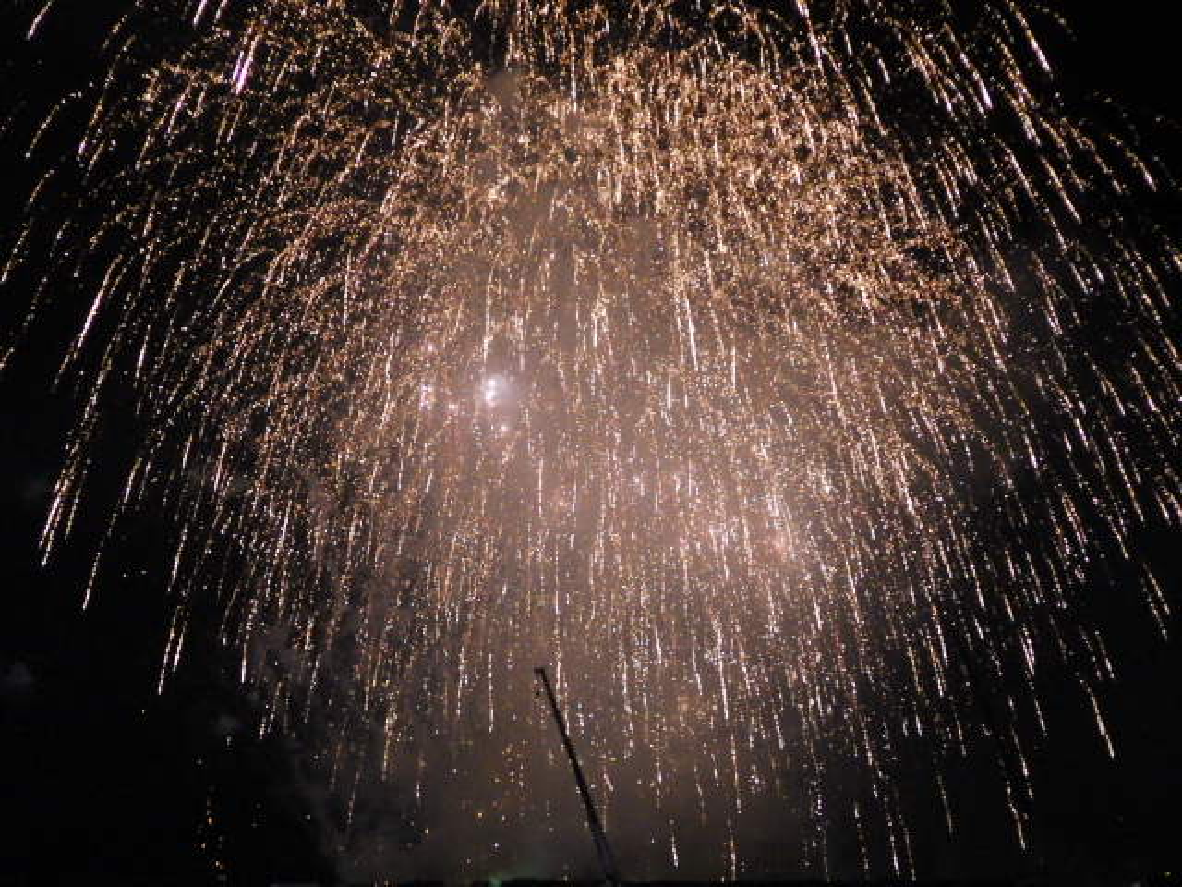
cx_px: 591
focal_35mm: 31
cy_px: 444
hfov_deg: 58.4
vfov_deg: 45.4
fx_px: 1059
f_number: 2.3
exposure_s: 1/25
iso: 1600
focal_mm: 5.5
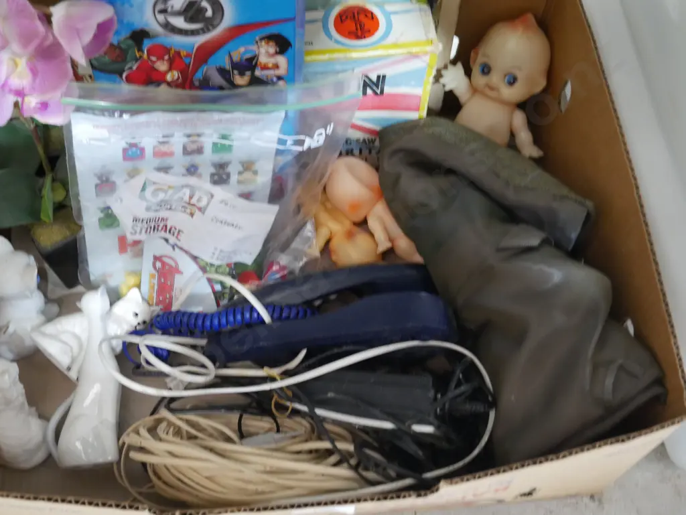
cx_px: 343
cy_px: 258
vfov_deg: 32.9
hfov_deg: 42.9
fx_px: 872
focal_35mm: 44
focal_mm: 22
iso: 3200
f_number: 4.7
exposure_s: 1/25
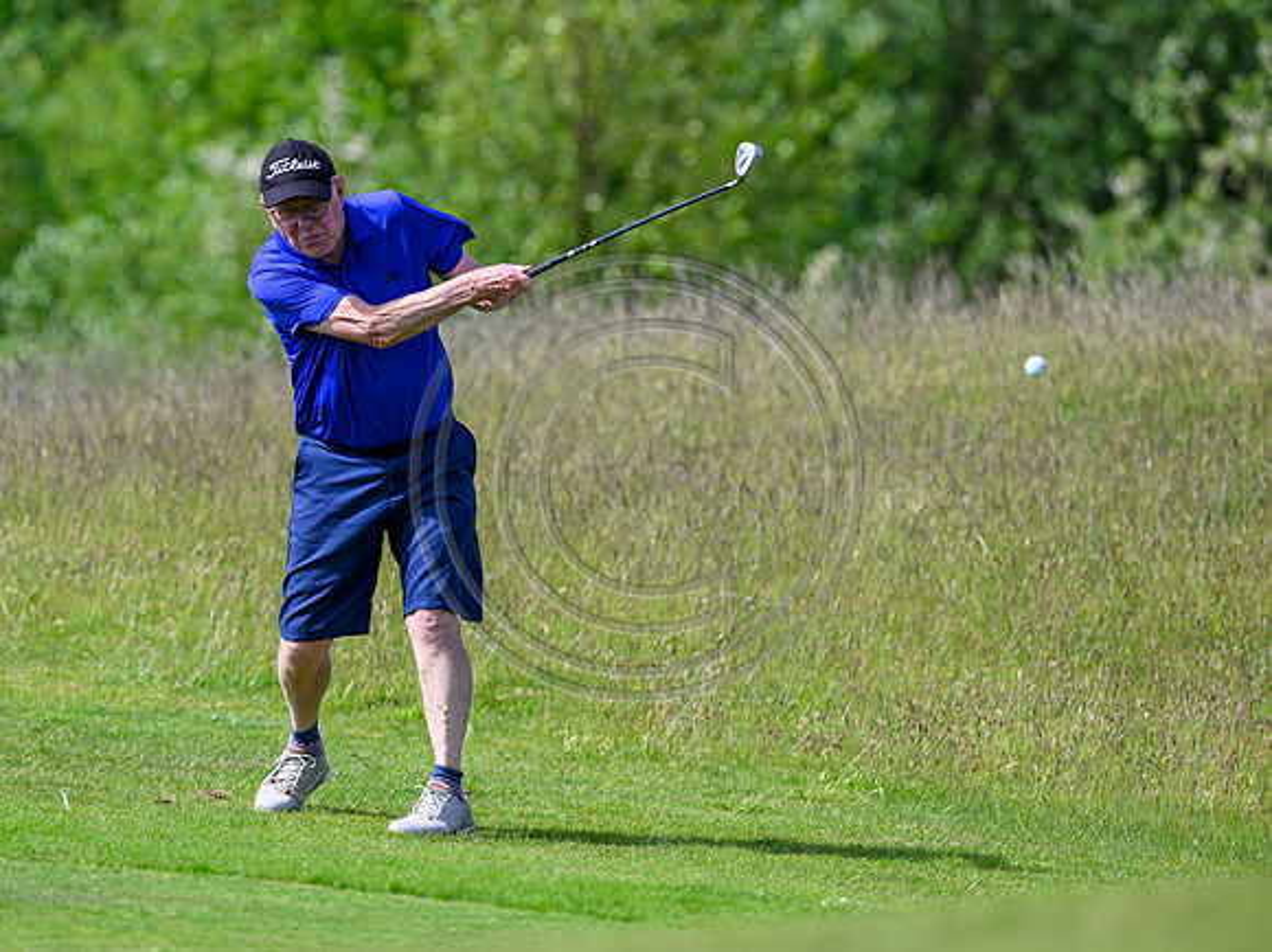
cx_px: 476
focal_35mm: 485
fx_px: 17825
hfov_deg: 4.1
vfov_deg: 3.1
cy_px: 424
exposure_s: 1/4000
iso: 500
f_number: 4
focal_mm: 400
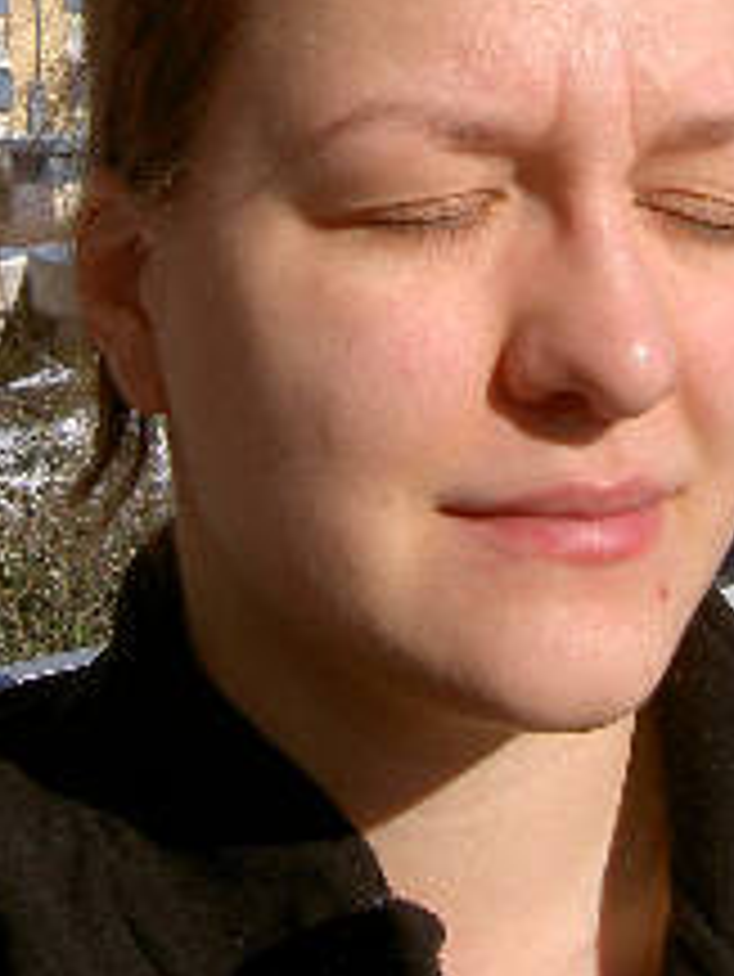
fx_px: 2005
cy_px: 135
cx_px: 435
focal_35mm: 71
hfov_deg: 20.7
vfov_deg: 26.6
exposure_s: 1/500
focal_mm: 5.6
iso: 50
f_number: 4.7
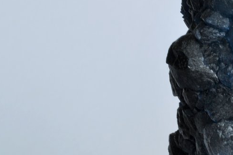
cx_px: 338
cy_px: 113
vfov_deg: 7.0
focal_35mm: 195
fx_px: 1262
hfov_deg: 10.2
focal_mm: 40
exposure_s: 1/1.3
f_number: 20
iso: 100
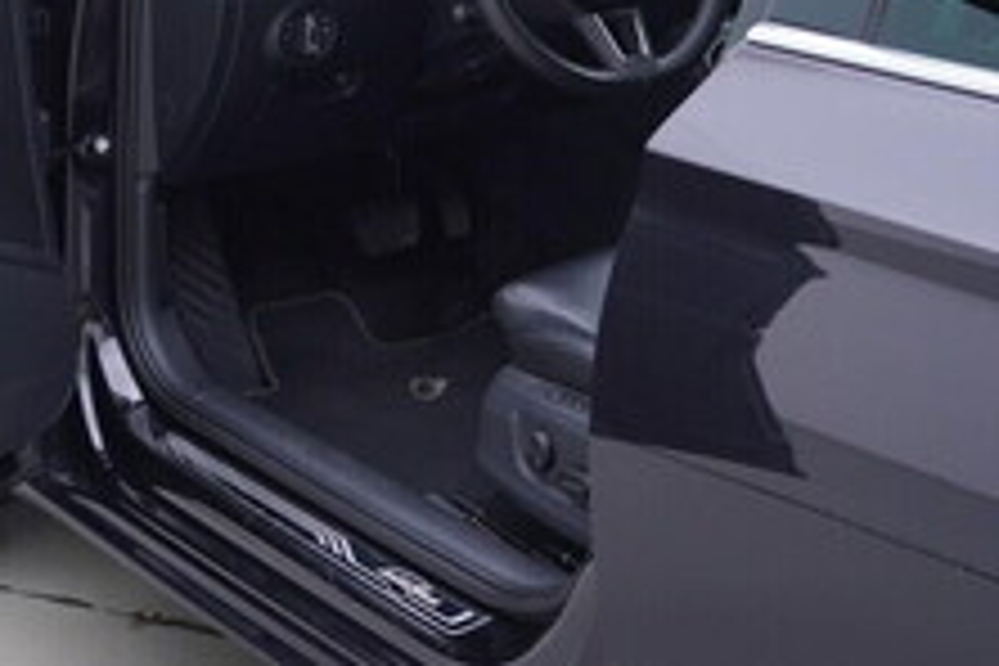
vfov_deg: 15.2
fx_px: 2470
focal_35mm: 89
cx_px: 292
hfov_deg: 22.7
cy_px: 47
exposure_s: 1/60
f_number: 3.2
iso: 125
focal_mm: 24
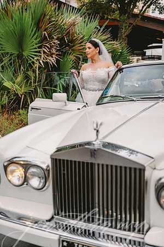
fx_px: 301
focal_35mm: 44
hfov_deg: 30.5
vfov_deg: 44.5
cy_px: 124
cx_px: 82
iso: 400
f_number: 2.8
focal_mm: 44
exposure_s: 1/500
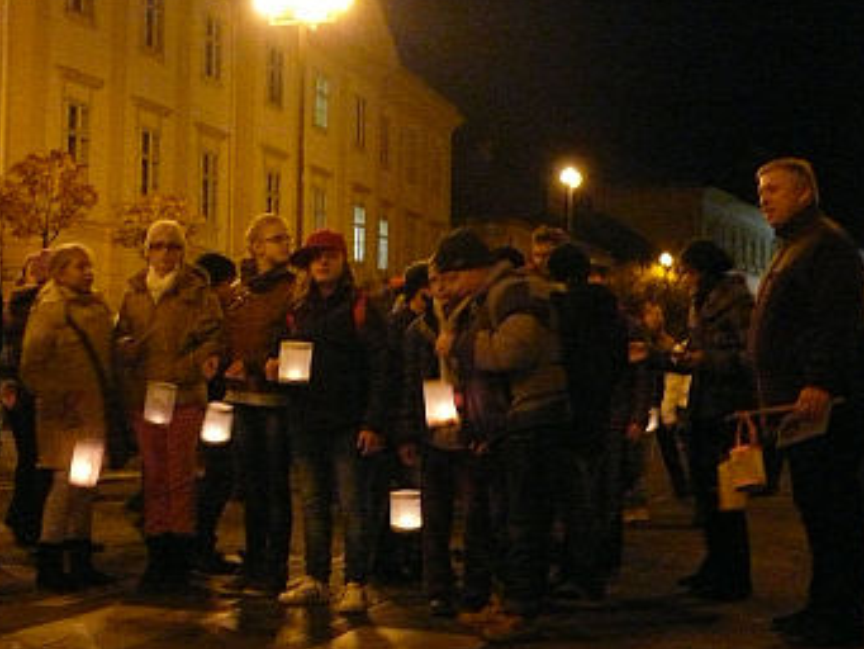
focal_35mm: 62
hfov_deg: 31.1
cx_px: 350
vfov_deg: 23.7
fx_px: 1548
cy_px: 332
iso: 800
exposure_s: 1/13
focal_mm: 8.8
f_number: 2.8
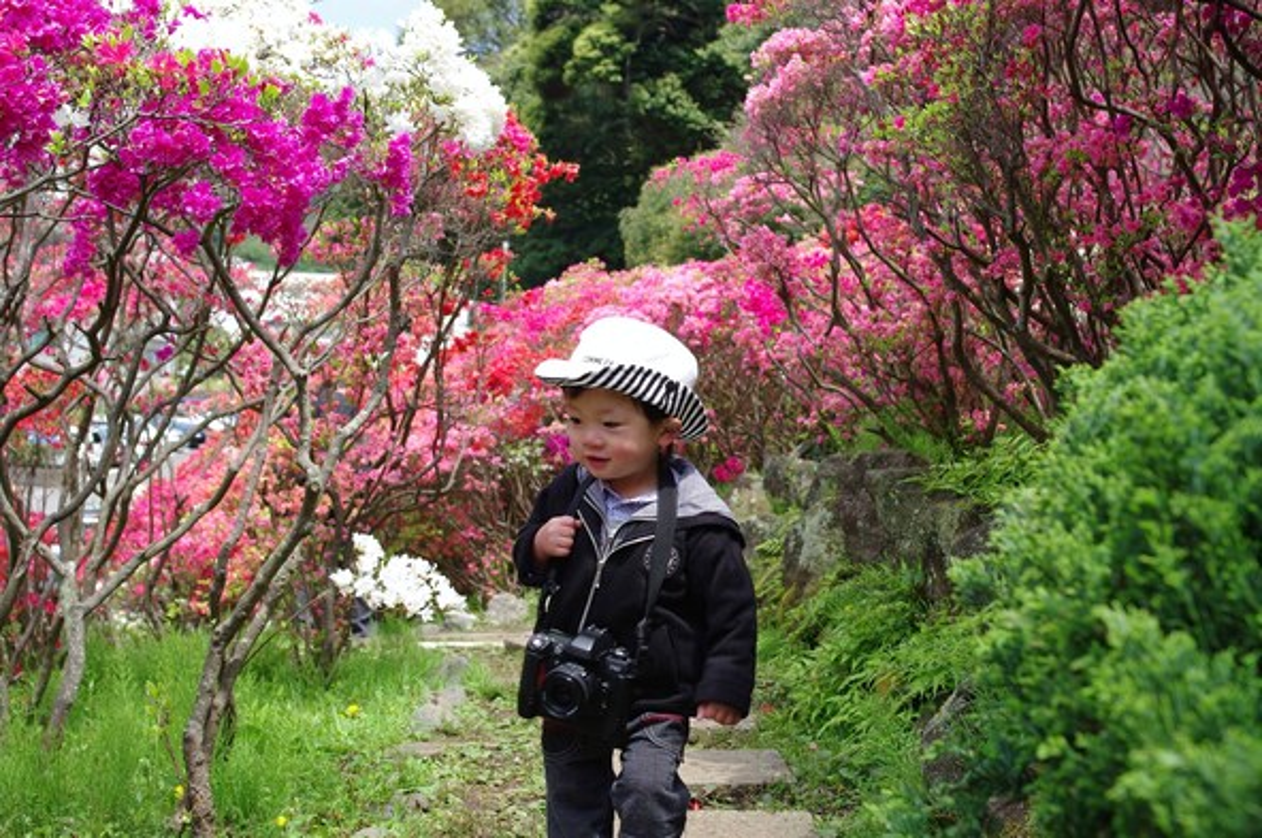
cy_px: 419
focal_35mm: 46
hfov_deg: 42.4
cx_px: 631
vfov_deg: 28.9
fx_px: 1628
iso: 100
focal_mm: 31
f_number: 6.7
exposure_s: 1/125
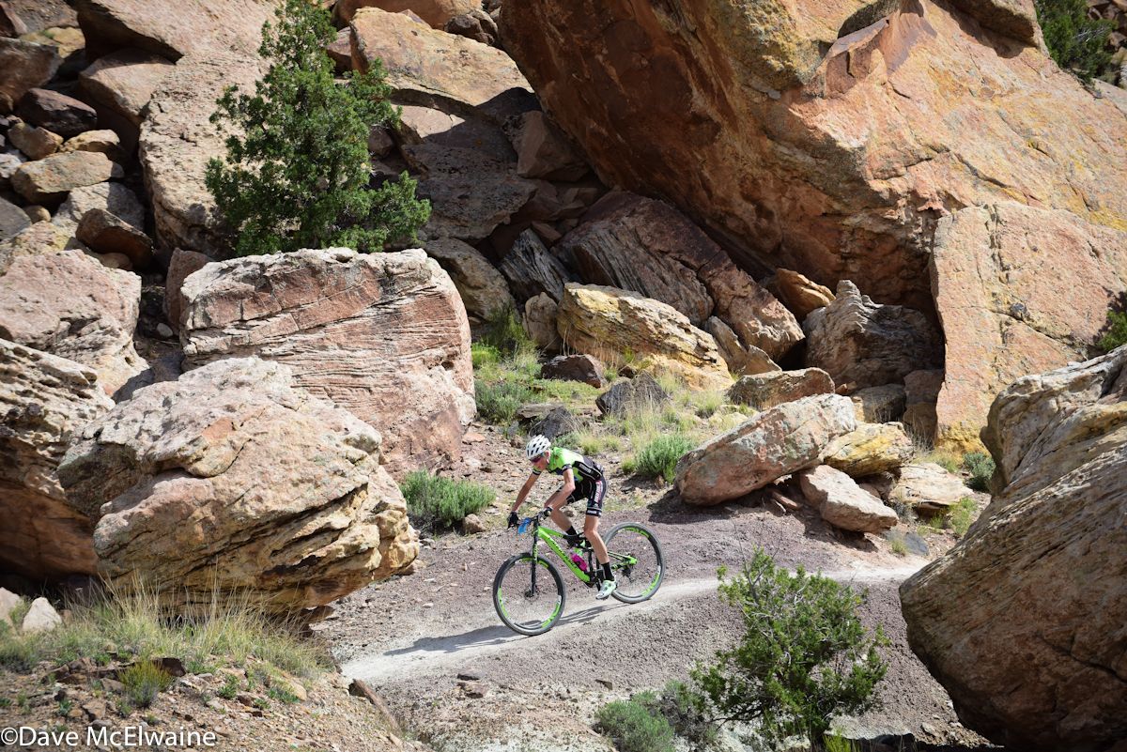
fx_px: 4697
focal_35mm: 150
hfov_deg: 13.7
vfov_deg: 9.2
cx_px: 564
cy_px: 376
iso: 250
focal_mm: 150
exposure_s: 1/1000
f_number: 3.2
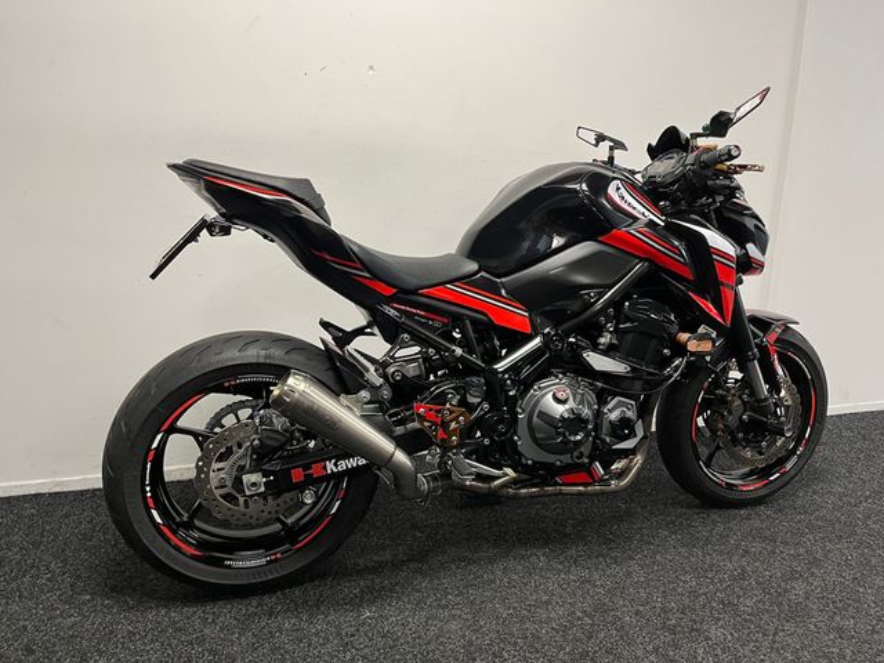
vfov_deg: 53.1
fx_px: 664
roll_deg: +0.2
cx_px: 442
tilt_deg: -12.4
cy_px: 332
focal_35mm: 26
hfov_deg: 67.3
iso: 100
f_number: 1.6
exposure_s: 1/50
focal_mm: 5.1
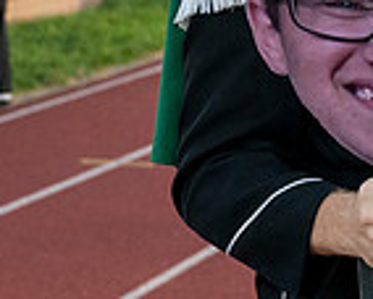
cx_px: 470
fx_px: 1857
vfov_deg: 9.0
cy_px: -118
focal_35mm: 168
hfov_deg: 11.2
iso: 4000
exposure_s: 1/4000
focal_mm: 44
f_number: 4
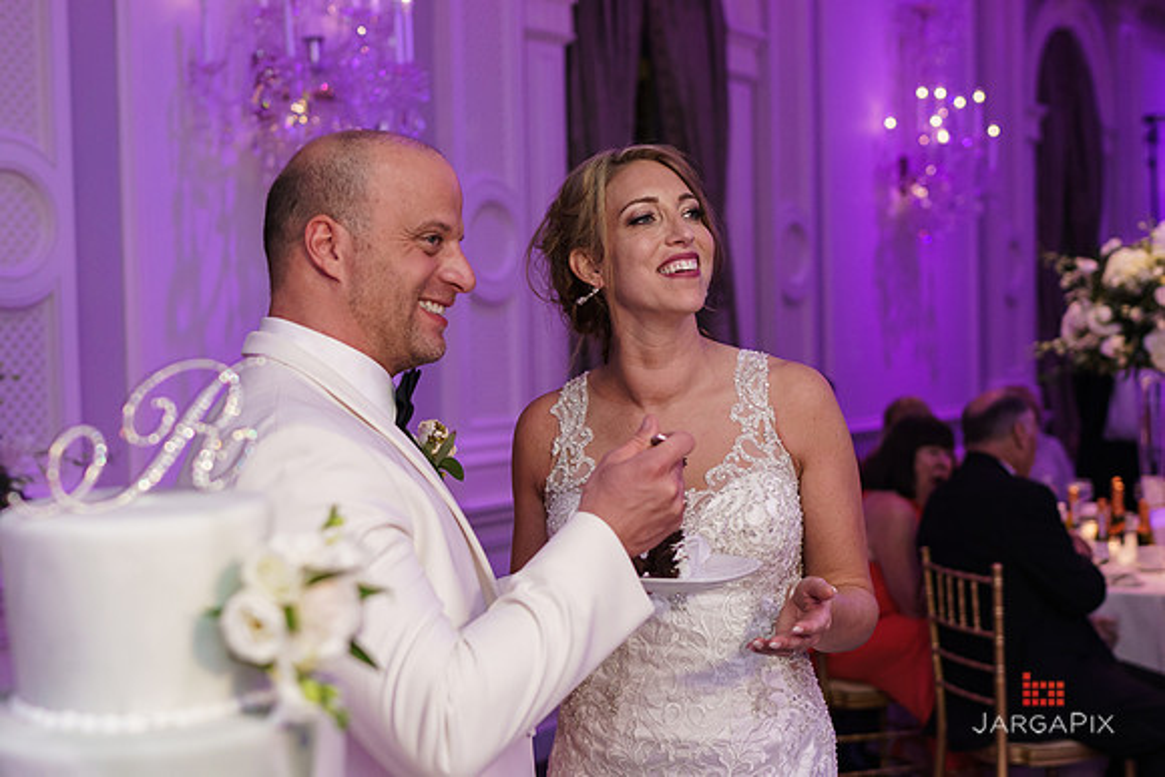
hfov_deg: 38.2
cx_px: 582
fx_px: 1683
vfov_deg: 26.0
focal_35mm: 52
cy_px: 388
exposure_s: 1/200
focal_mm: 35
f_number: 2
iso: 1000
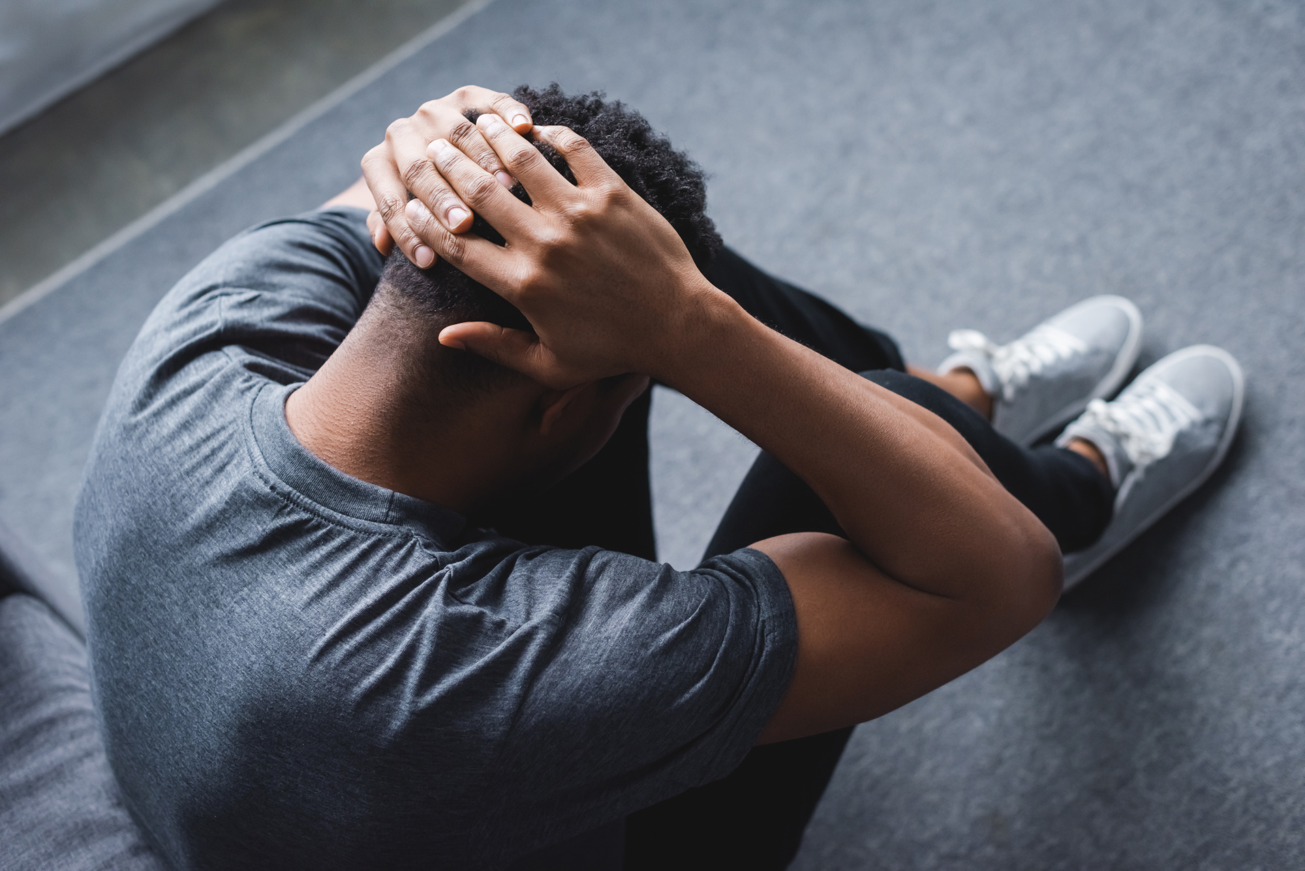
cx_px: 652
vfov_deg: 27.0
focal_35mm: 50
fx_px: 1813
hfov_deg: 39.6
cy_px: 436
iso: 640
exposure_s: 1/100
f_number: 3.5
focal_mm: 50
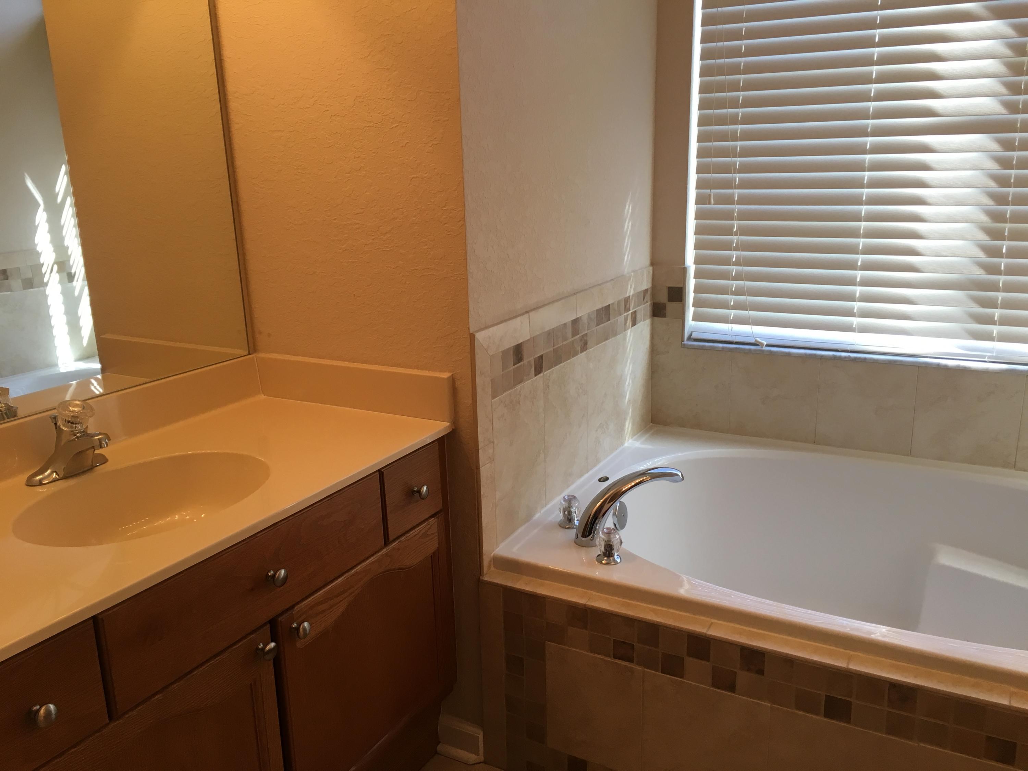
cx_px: 514
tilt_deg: -14.5
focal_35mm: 29
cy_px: 386
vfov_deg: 48.2
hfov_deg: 61.7
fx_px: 861
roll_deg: +1.6
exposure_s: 1/30
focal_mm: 4.15
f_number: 2.2
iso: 25
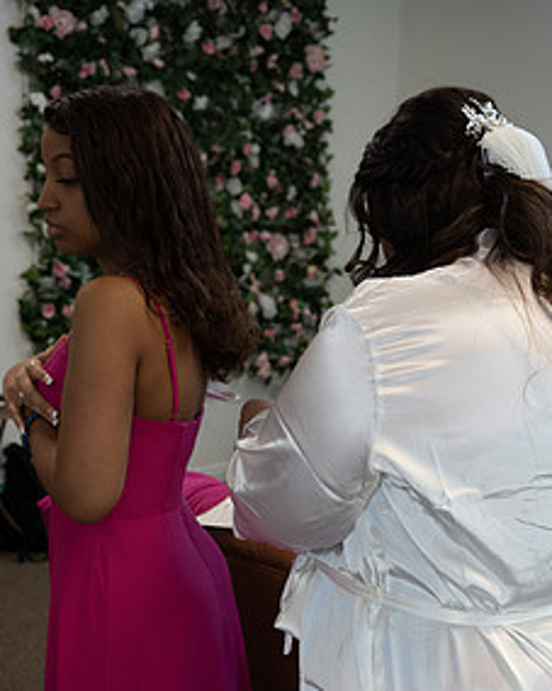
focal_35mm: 52
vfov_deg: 35.2
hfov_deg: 29.1
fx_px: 1062
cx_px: 270
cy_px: 521
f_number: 5.6
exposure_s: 1/125
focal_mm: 35
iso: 2000
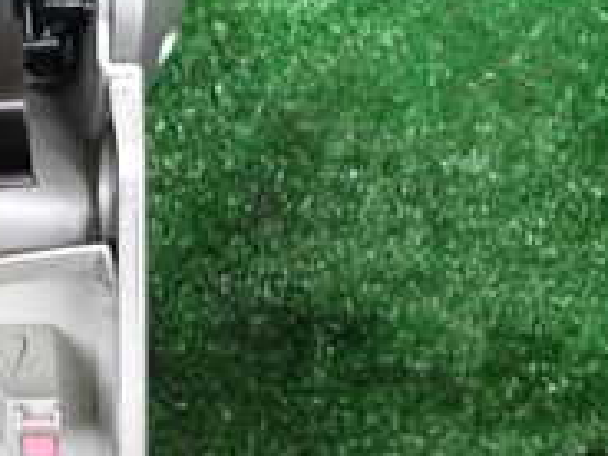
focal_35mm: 98
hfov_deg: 19.3
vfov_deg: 15.0
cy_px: 380
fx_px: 1721
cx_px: -43
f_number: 2.3
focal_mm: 5.4
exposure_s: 1/30
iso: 250
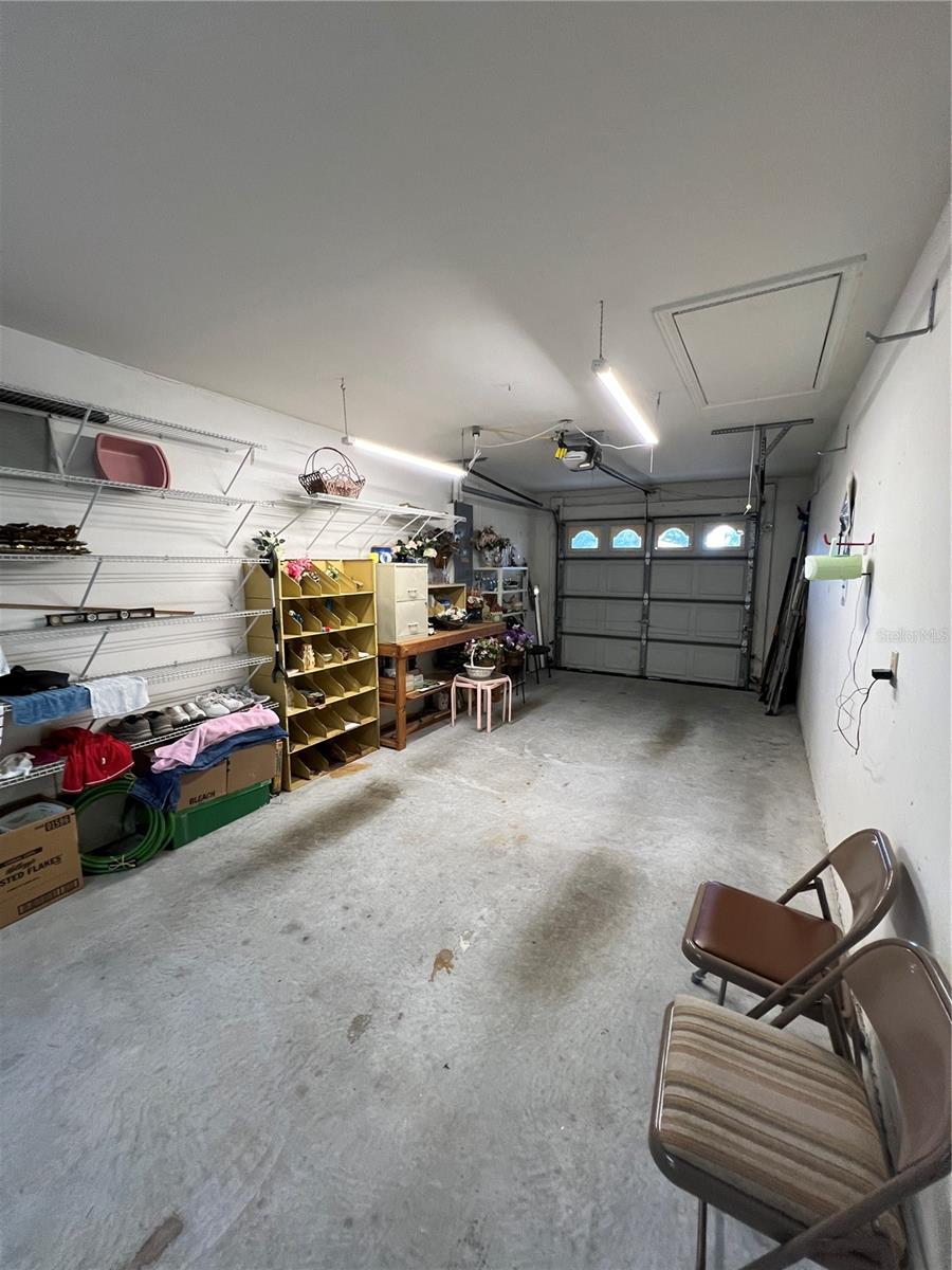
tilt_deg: -8.8
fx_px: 477
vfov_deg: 106.2
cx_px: 476
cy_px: 635
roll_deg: -0.9
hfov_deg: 89.9
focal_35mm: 13
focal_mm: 1.57
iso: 250
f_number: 1.8
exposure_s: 1/120
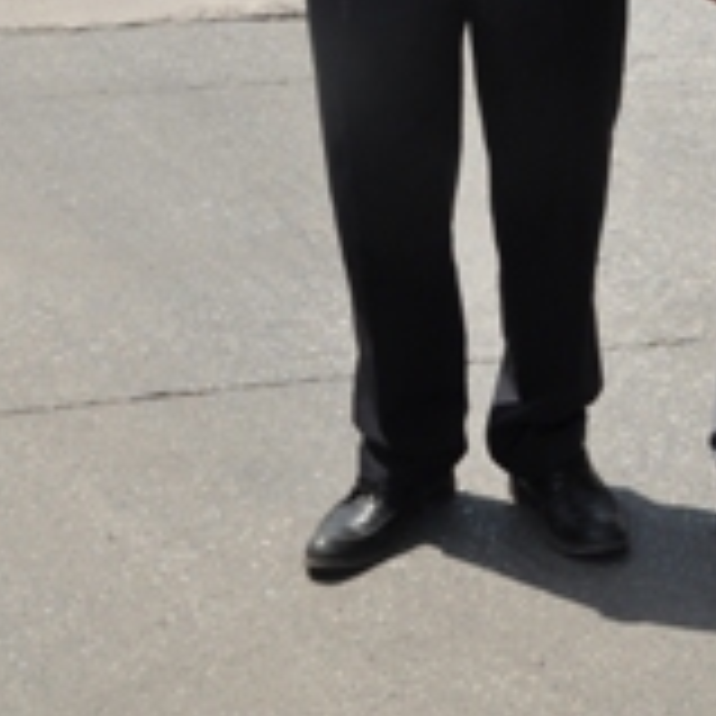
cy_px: -227
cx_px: 1207
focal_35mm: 113
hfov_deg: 14.0
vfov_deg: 14.7
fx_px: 2644
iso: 200
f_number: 13
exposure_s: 1/200
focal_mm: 22
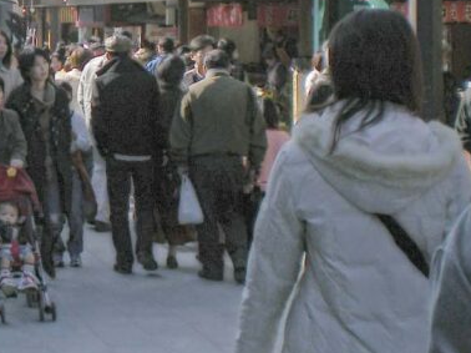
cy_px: 1
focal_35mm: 103
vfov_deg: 14.1
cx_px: -137
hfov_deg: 17.9
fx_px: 1401
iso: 64
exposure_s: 1/320
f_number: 4.6
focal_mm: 6.3
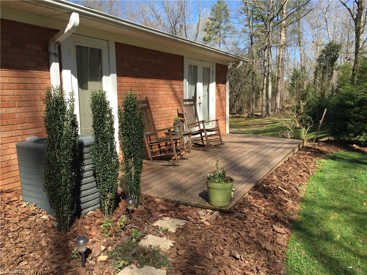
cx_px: 184
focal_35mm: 29
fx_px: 307
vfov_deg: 48.2
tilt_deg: -8.5
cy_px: 138
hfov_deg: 61.7
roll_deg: +0.5
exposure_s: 1/942
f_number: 2.2
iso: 32
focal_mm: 4.15
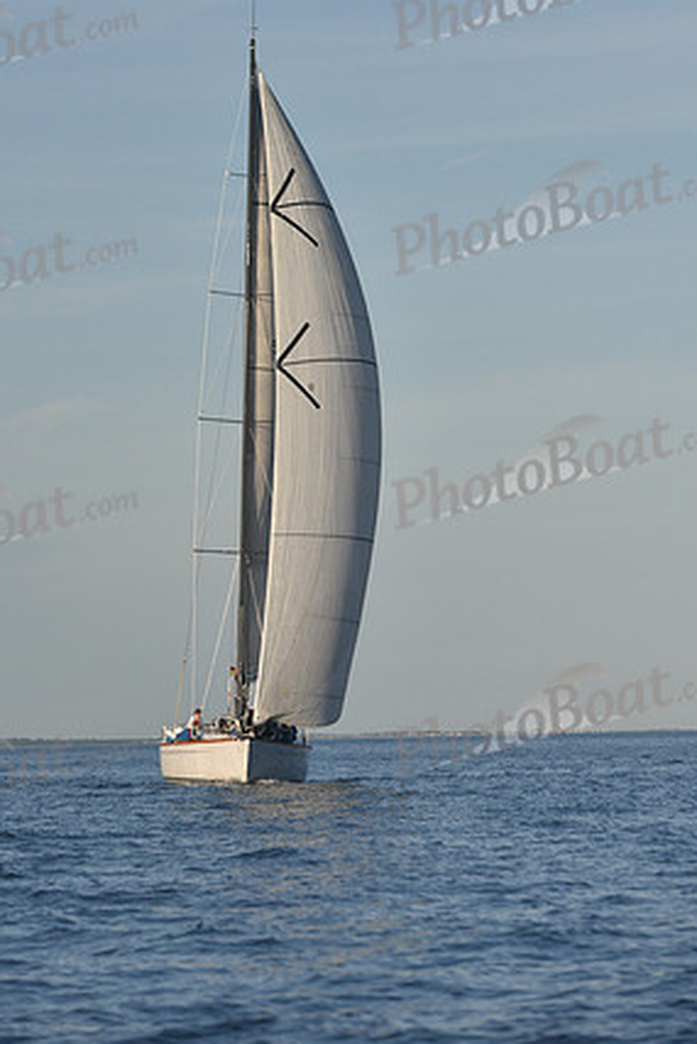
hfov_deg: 7.0
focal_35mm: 197
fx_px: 5716
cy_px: 374
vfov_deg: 10.4
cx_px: 265
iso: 250
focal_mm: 145
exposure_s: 1/800
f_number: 5.6
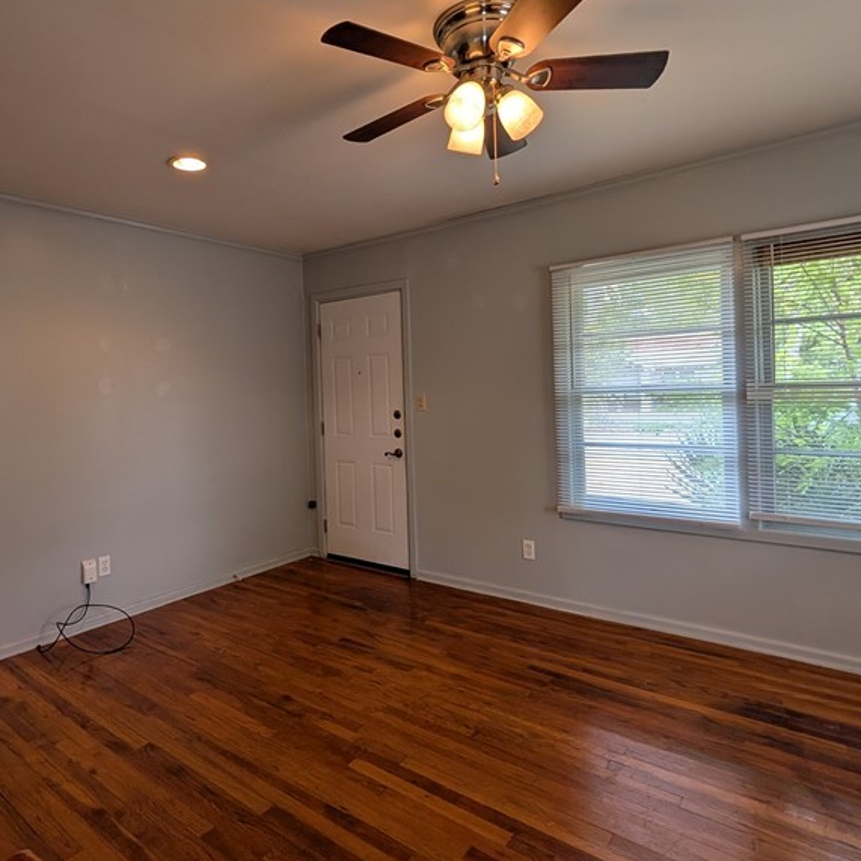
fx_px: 535
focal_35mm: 19
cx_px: 358
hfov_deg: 77.1
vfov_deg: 77.5
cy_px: 389
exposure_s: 1/120
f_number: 1.7
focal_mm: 2.02
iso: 69
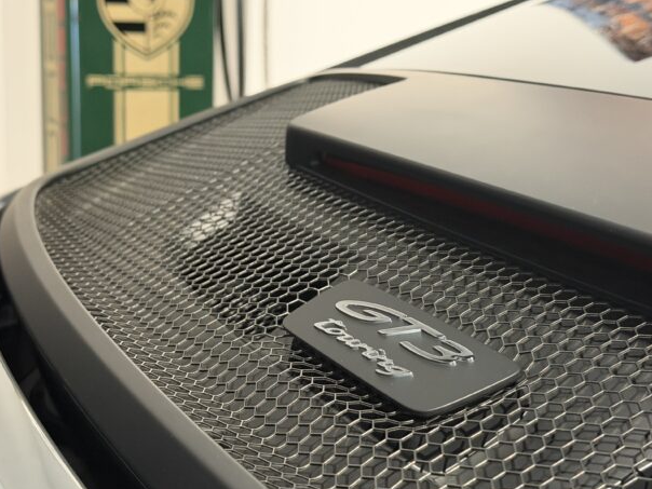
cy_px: 258
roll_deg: -2.4
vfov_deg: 24.0
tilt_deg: -14.6
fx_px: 1149
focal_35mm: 61
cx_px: 358
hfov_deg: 31.7
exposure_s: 1/38
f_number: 1.78
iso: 500
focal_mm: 6.76
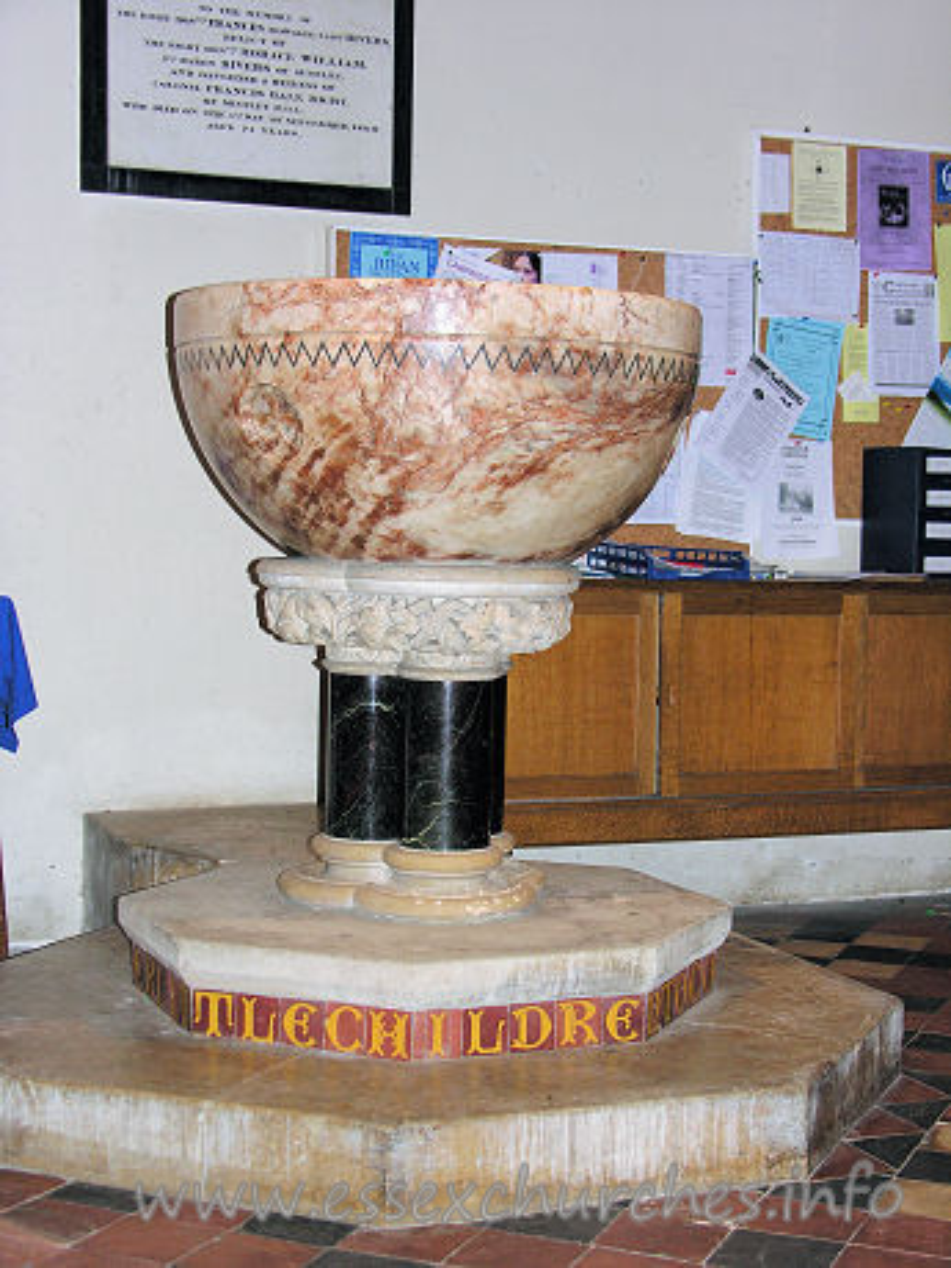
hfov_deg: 24.8
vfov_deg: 32.7
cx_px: 476
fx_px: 2161
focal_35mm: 59
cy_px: 634
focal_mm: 15
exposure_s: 1/60.1
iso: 82
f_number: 3.2
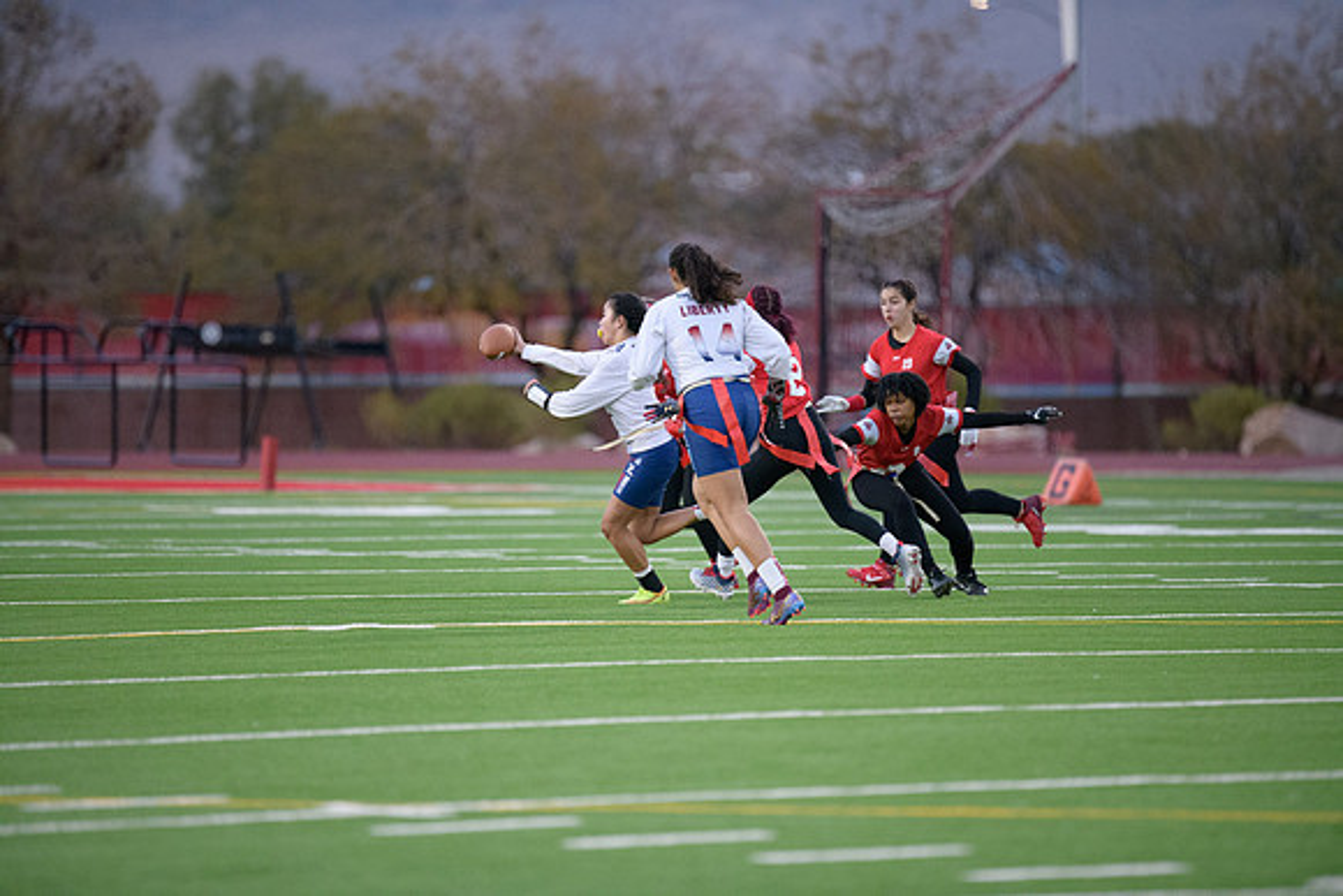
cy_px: 448
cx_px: 672
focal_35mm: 300
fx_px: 11194
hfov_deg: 6.9
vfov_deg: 4.6
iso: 5600
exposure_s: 1/3200
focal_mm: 300
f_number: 2.8
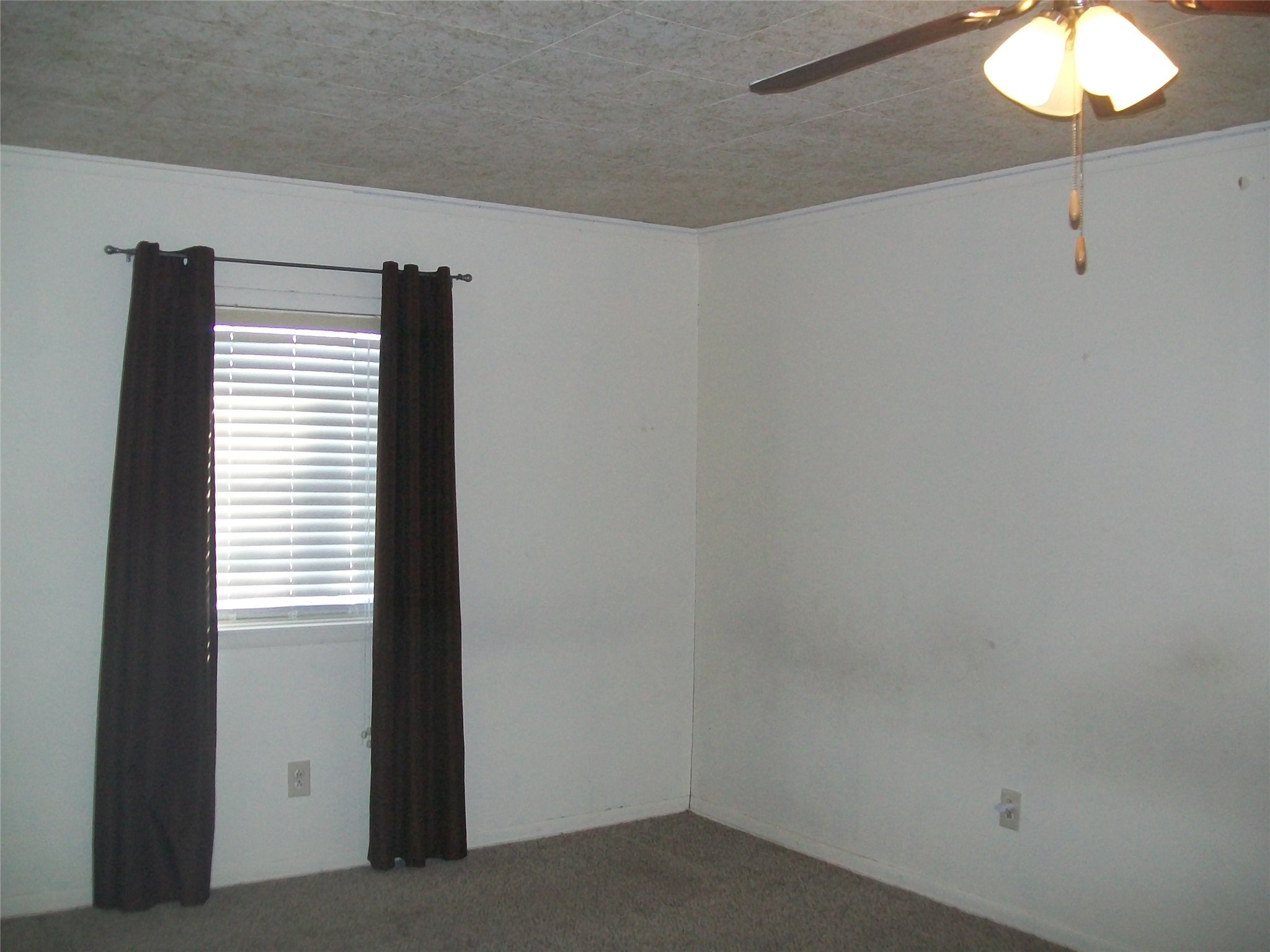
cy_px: 476
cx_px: 635
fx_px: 1321
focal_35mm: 36
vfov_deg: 39.7
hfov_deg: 51.4
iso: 160
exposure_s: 1/60
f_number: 2.7
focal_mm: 6
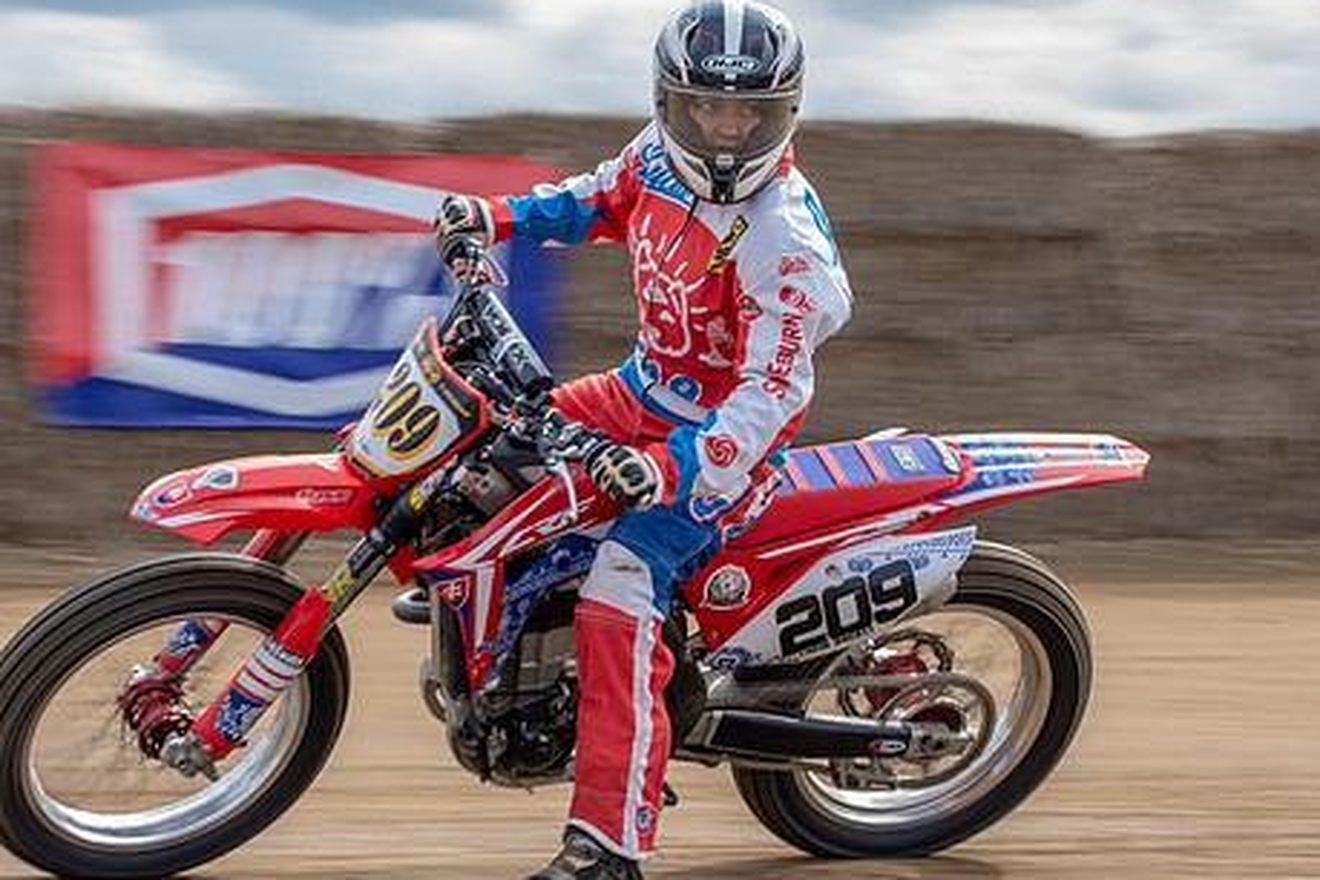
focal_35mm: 142
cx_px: 558
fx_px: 5206
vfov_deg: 9.7
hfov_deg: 14.4
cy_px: 381
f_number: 8
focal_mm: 66
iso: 125
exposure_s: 1/100
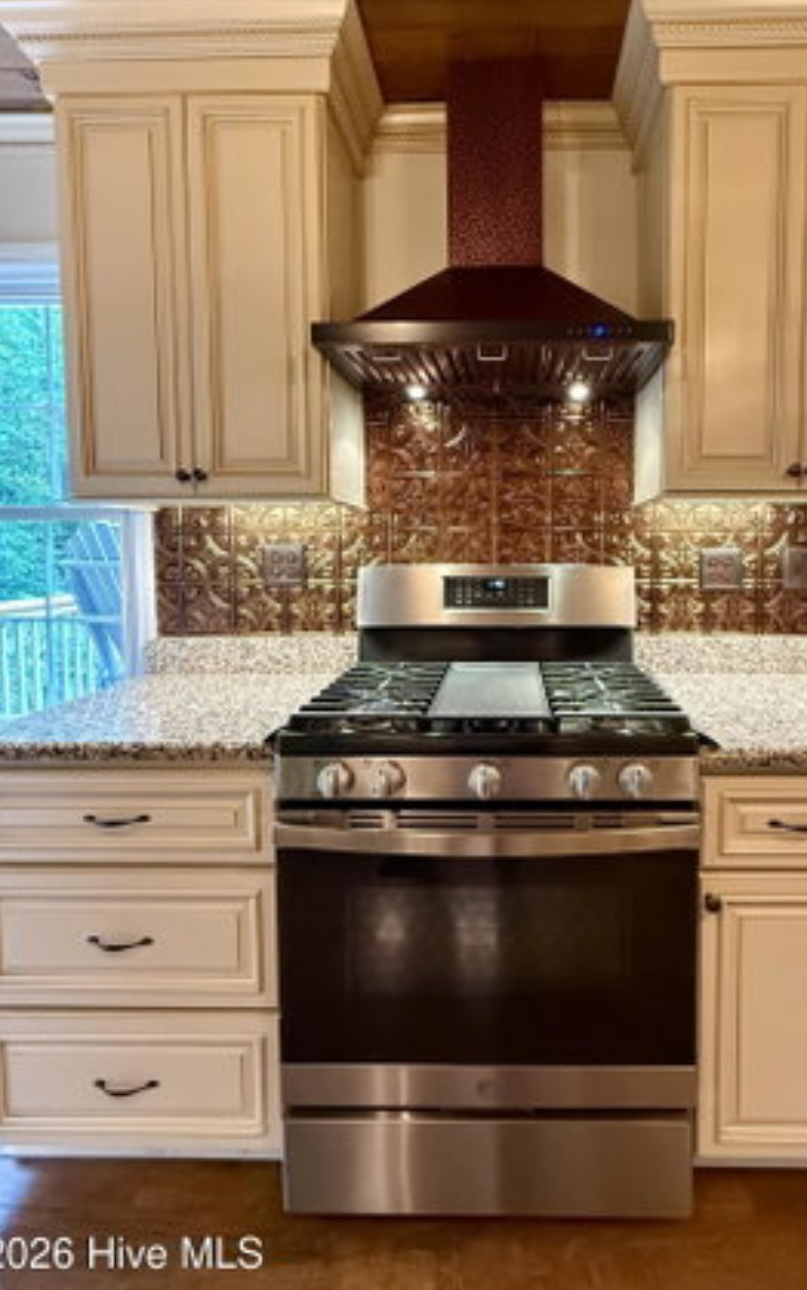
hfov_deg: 67.0
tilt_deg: -2.5
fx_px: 598
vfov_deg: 94.1
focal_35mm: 17
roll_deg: -0.3
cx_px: 502
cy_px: 582
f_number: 2.2
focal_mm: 2.22
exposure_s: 1/60
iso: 640
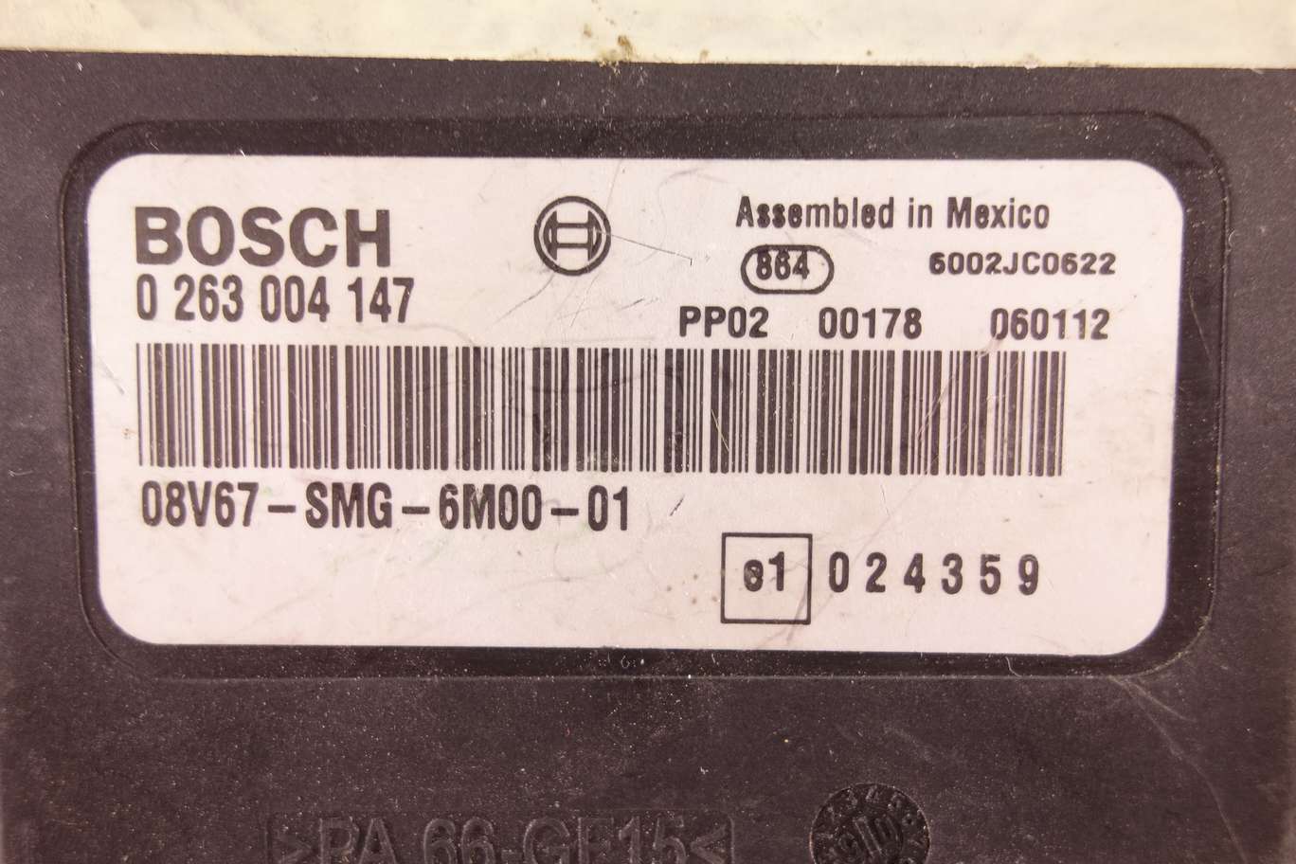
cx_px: 648
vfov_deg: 46.4
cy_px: 432
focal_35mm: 28
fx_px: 1008
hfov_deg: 65.5
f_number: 3.2
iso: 320
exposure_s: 1/30
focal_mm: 10.4
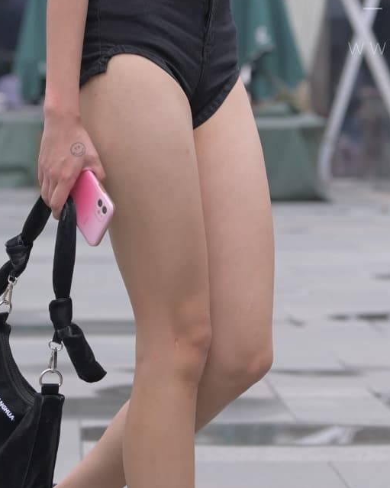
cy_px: -13
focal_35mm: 185
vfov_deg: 10.3
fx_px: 2670
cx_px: 180
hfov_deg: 8.4
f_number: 4
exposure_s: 1/1250
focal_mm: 70
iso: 900
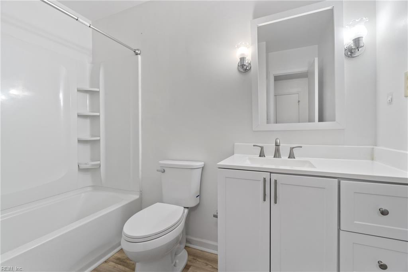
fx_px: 170
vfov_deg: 77.3
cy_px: 136
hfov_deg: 100.4
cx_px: 204
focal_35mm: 15
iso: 200
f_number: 4
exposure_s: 1/10
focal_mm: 10
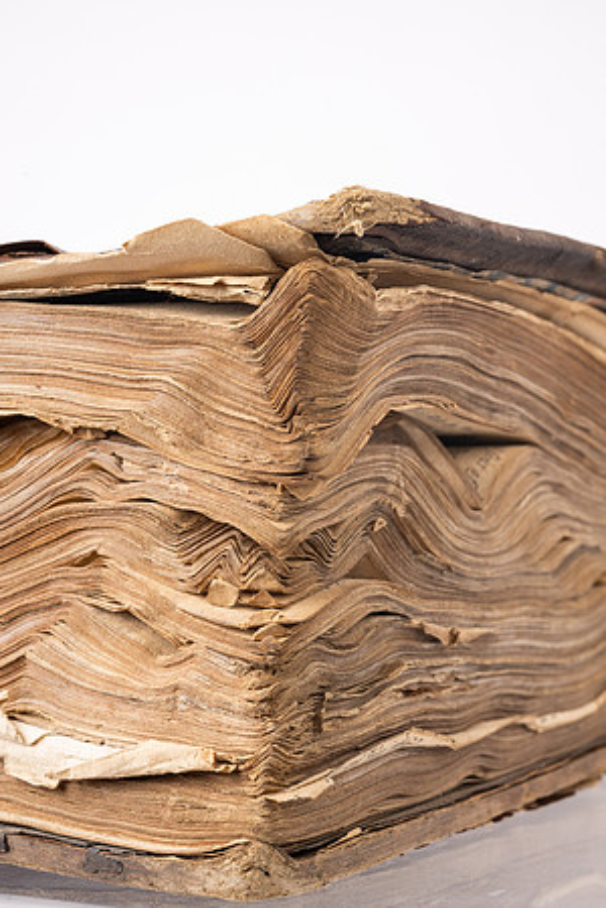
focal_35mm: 60
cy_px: 454
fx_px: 1515
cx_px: 303
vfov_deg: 33.4
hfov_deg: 22.6
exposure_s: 1/125
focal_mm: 60
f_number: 20
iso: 400
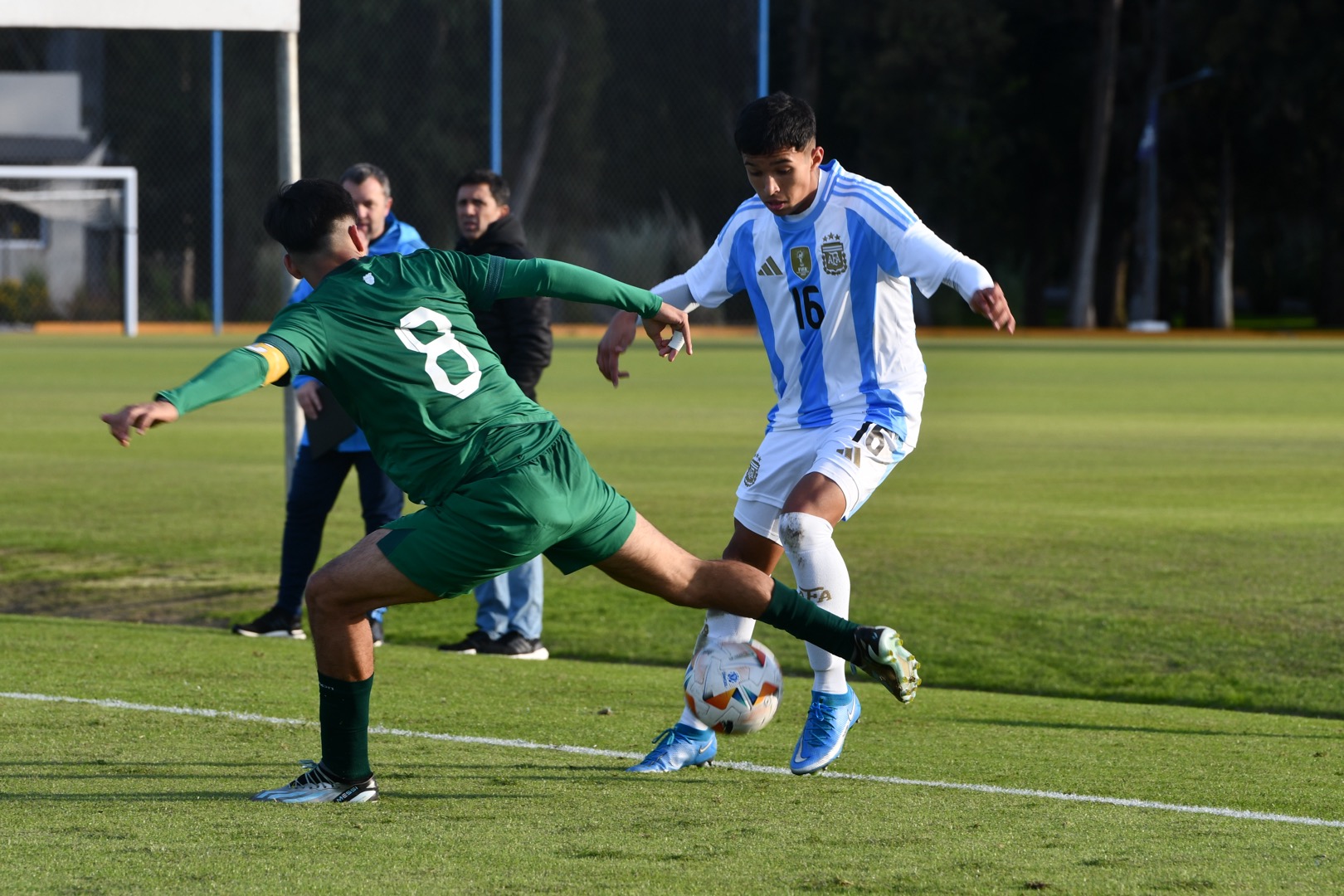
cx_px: 672
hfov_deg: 9.5
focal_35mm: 217
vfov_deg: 6.3
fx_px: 8101
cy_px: 448
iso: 280
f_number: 5.6
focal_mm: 145
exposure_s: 1/500
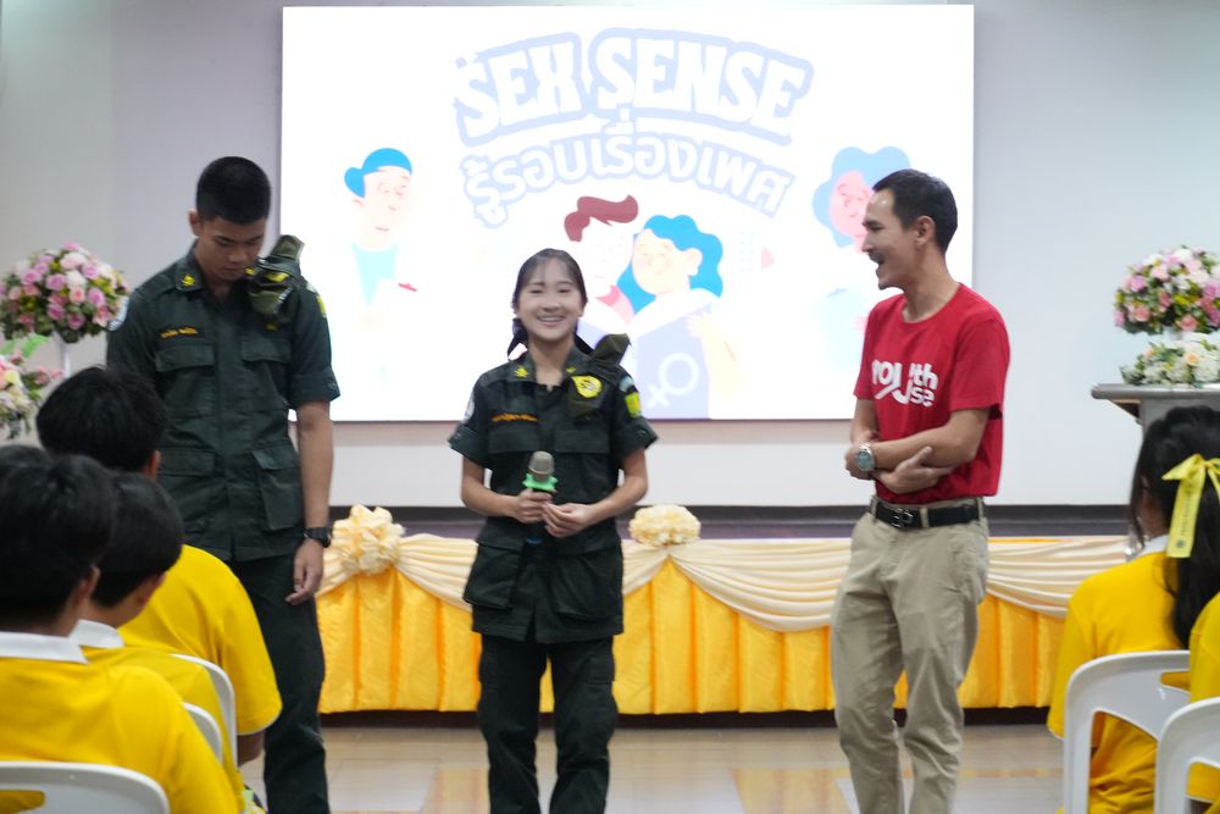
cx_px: 610
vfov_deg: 11.7
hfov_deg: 17.5
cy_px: 407
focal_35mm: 117
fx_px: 3965
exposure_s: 1/125
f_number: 5.6
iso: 5000
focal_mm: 78
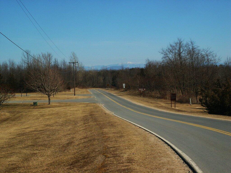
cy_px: 86
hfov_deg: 30.7
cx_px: 116
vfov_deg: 23.3
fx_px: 420
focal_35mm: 63
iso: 64
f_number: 8
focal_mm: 13.18
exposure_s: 1/350
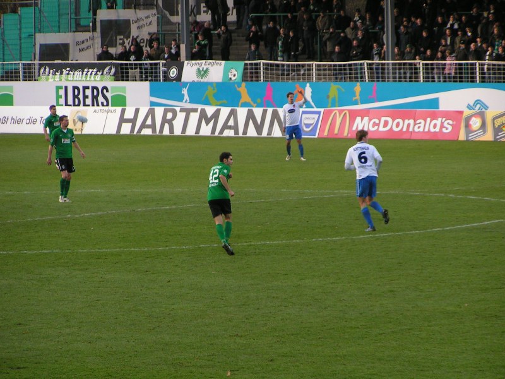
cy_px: 190
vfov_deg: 6.0
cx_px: 252
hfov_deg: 8.0
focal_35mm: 247
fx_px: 3603
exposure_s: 1/250
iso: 80
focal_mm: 37.8
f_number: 3.5
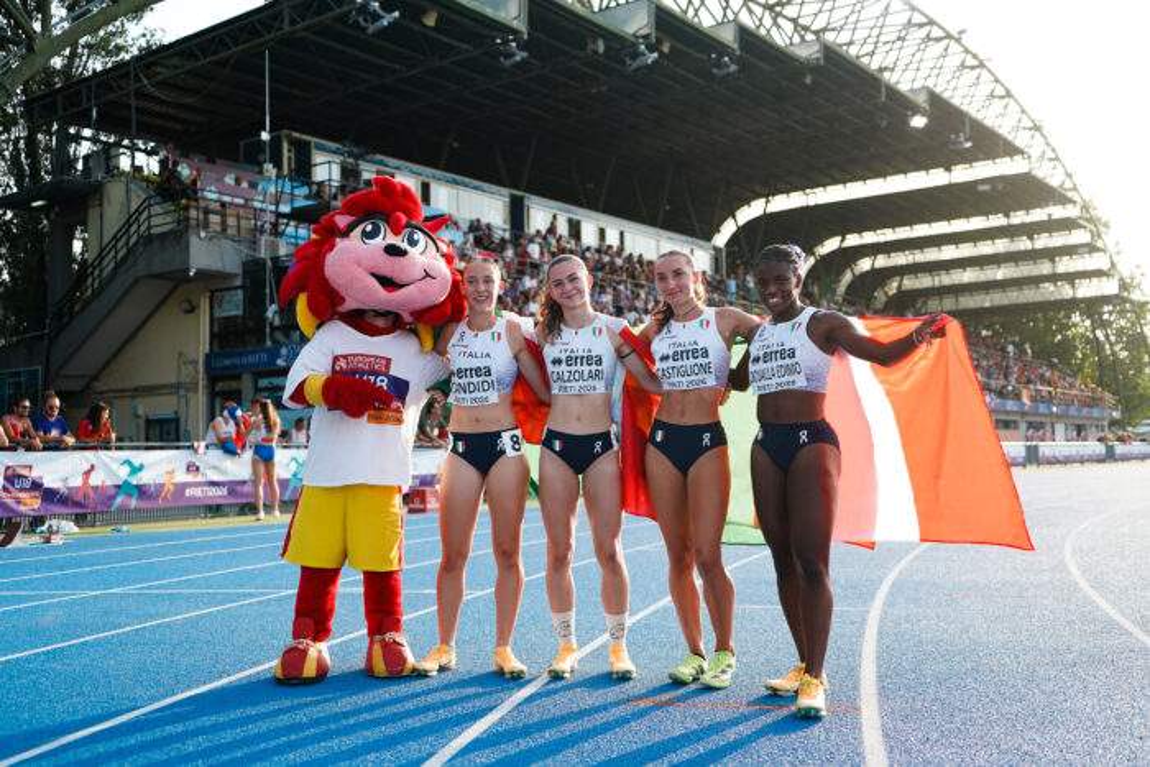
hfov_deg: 50.7
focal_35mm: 38
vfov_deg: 35.1
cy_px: 384
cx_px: 575
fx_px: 1214
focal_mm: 38
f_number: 2.8
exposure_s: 1/1600
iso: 400
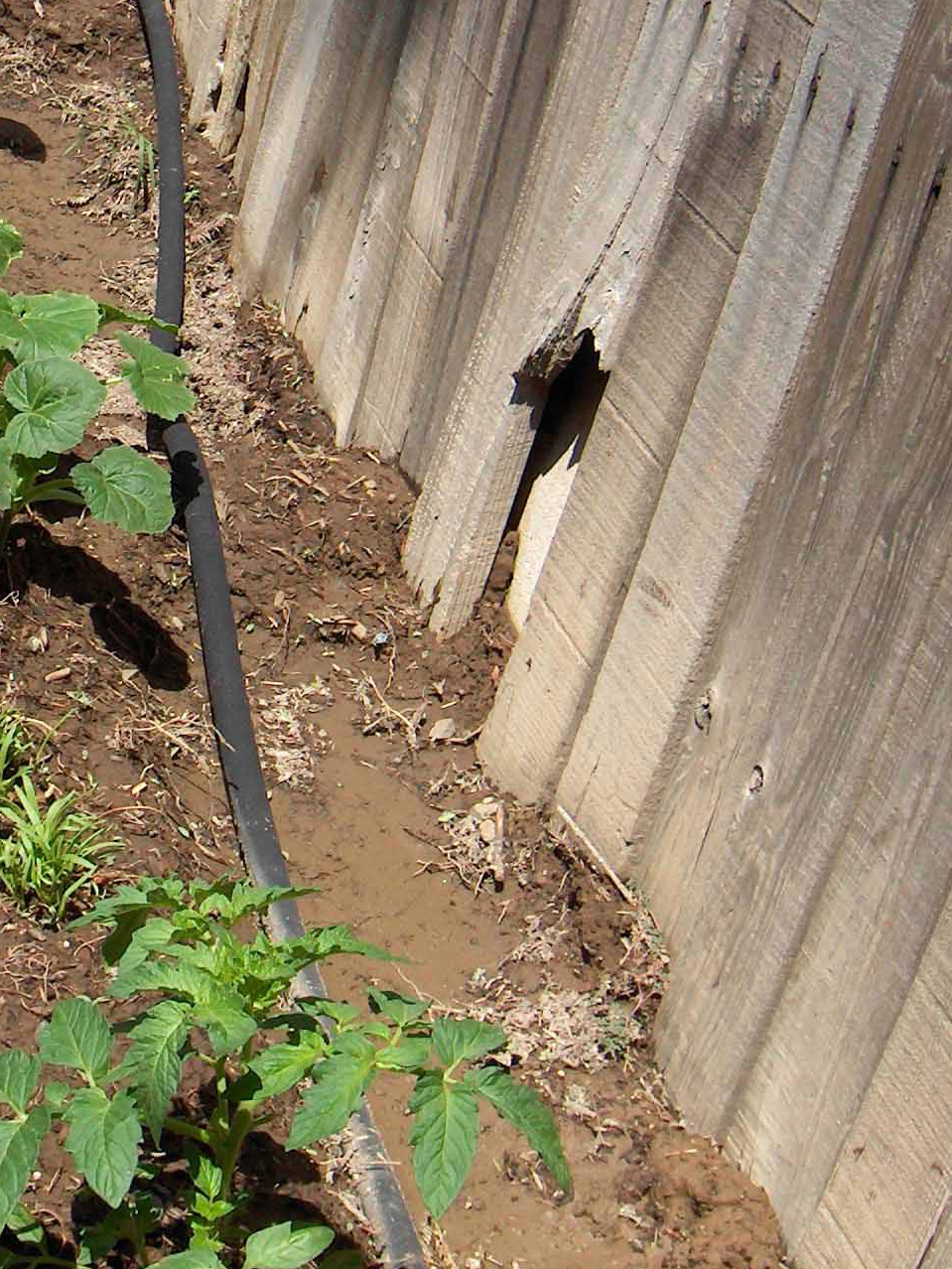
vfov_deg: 22.2
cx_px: -45
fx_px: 3189
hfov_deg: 16.6
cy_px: 275
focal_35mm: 87
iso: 50
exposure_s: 1/370
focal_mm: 8
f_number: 4.8
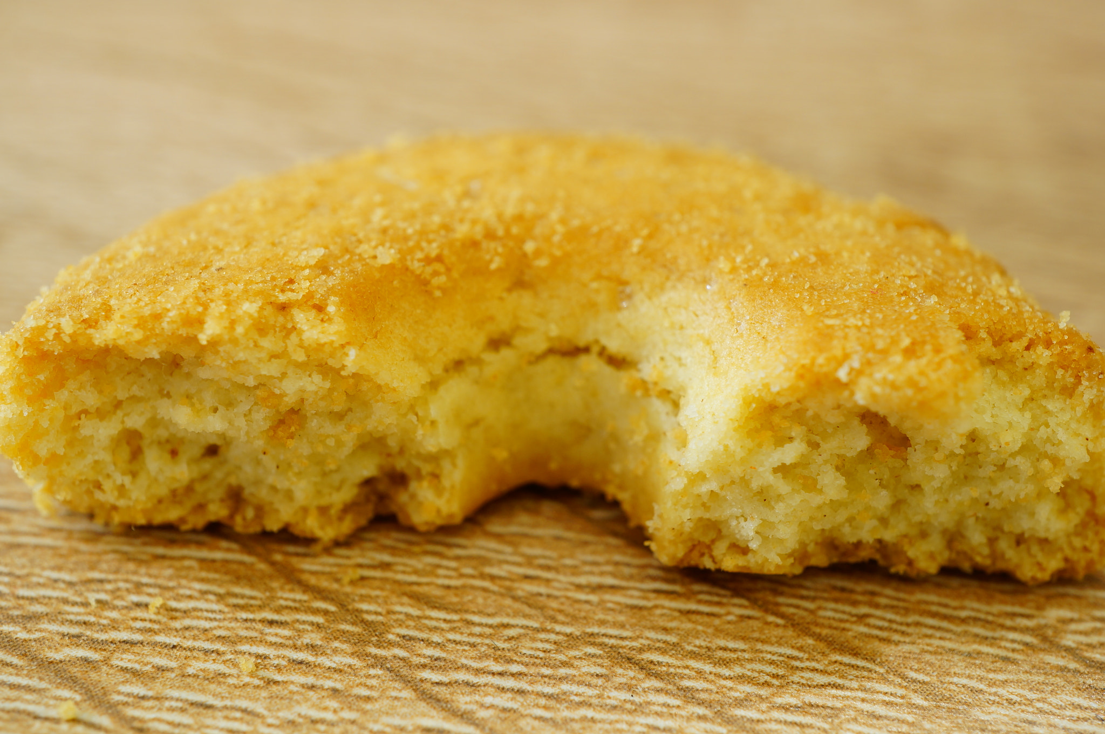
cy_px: 367
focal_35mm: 45
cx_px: 552
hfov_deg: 43.6
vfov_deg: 29.8
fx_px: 1380
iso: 100
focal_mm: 30
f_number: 14
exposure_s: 6
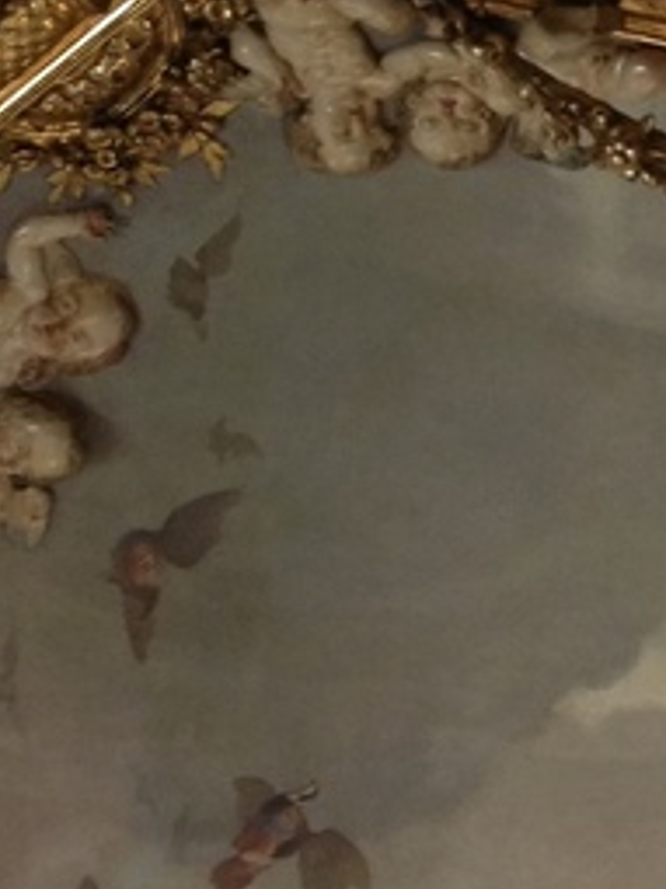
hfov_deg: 8.8
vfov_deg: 11.9
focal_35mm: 165
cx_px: 900
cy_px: 851
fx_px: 4236
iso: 100
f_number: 2.4
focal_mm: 4.28
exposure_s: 1/20
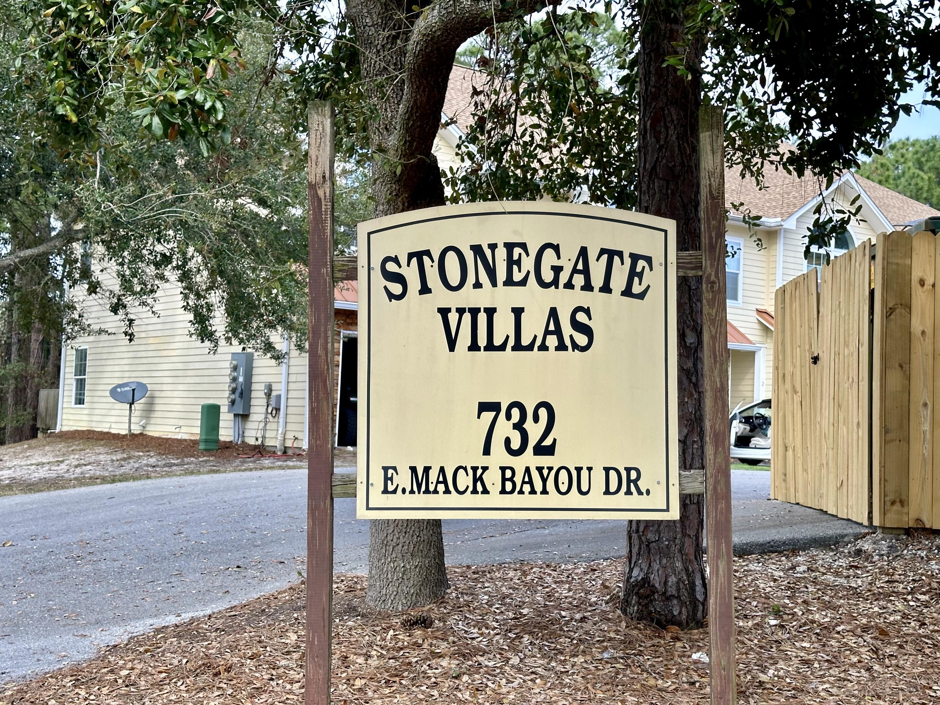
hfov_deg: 39.7
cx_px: 470
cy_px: 352
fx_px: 1303
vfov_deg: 30.3
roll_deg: -2.0
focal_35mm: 48
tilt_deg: +4.1
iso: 64
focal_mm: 6.86
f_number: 1.78
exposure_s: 1/791
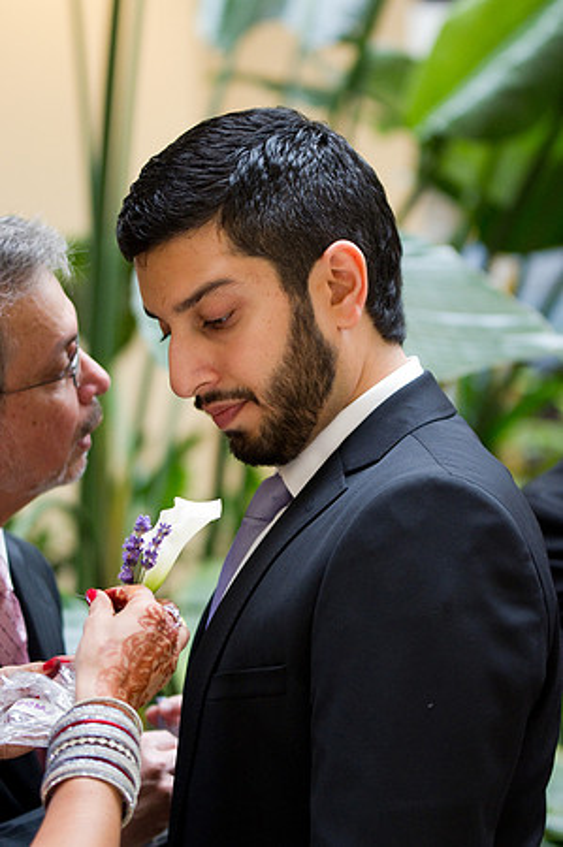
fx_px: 2915
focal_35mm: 124
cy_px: 424
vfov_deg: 16.5
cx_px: 282
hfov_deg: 11.0
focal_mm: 82.5
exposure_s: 1/125
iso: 1600
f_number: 2.8
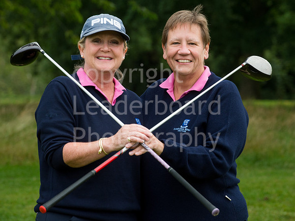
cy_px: 98
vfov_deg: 6.2
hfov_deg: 8.2
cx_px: 149
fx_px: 2058
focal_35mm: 241
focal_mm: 200
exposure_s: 1/320
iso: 1250
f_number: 8
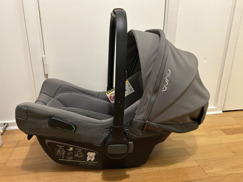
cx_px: 122
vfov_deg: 53.1
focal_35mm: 26
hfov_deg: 67.3
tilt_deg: -18.7
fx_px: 183
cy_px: 91
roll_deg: -0.2
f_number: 1.5
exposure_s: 1/50
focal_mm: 5.7
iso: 400
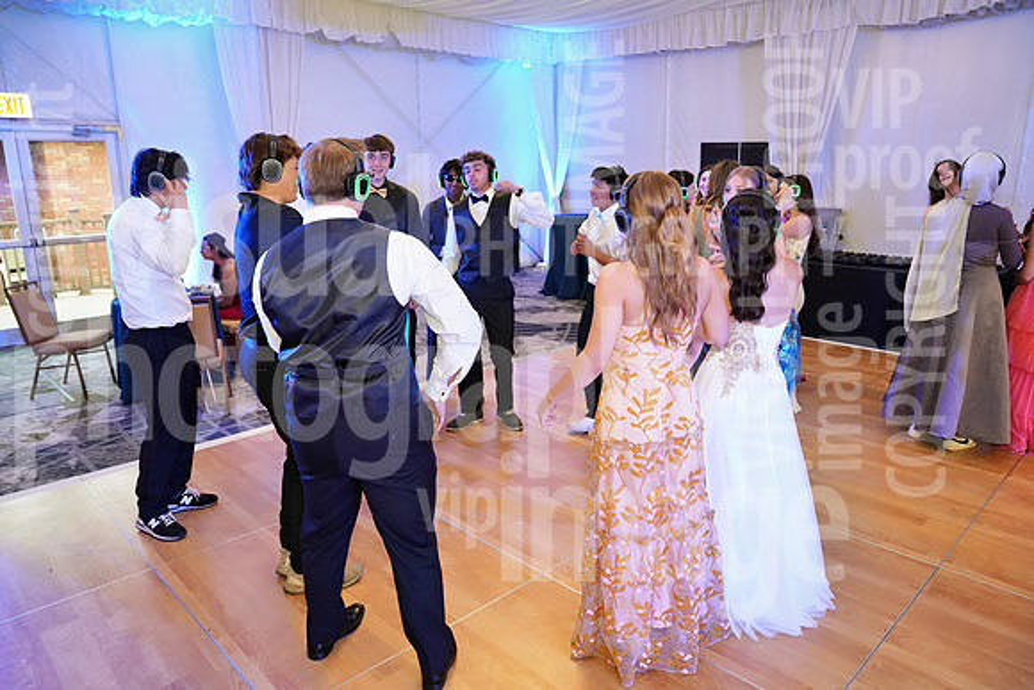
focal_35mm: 24
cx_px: 517
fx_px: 689
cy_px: 345
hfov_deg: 73.7
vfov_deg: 53.2
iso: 4000
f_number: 2.8
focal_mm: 24
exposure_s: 1/125
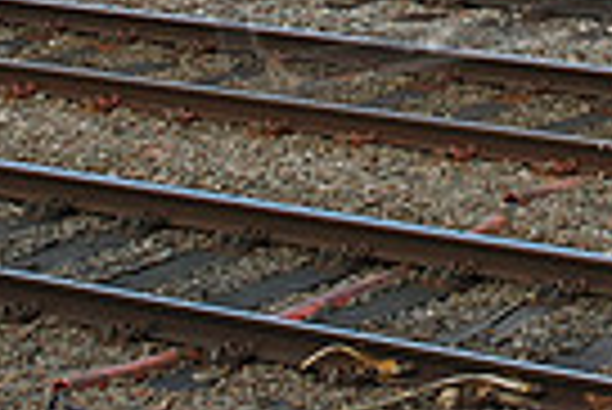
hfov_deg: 10.2
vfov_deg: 6.7
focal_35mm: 198
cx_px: 720
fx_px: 3372
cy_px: -424
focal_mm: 31
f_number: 7.1
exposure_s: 1/200
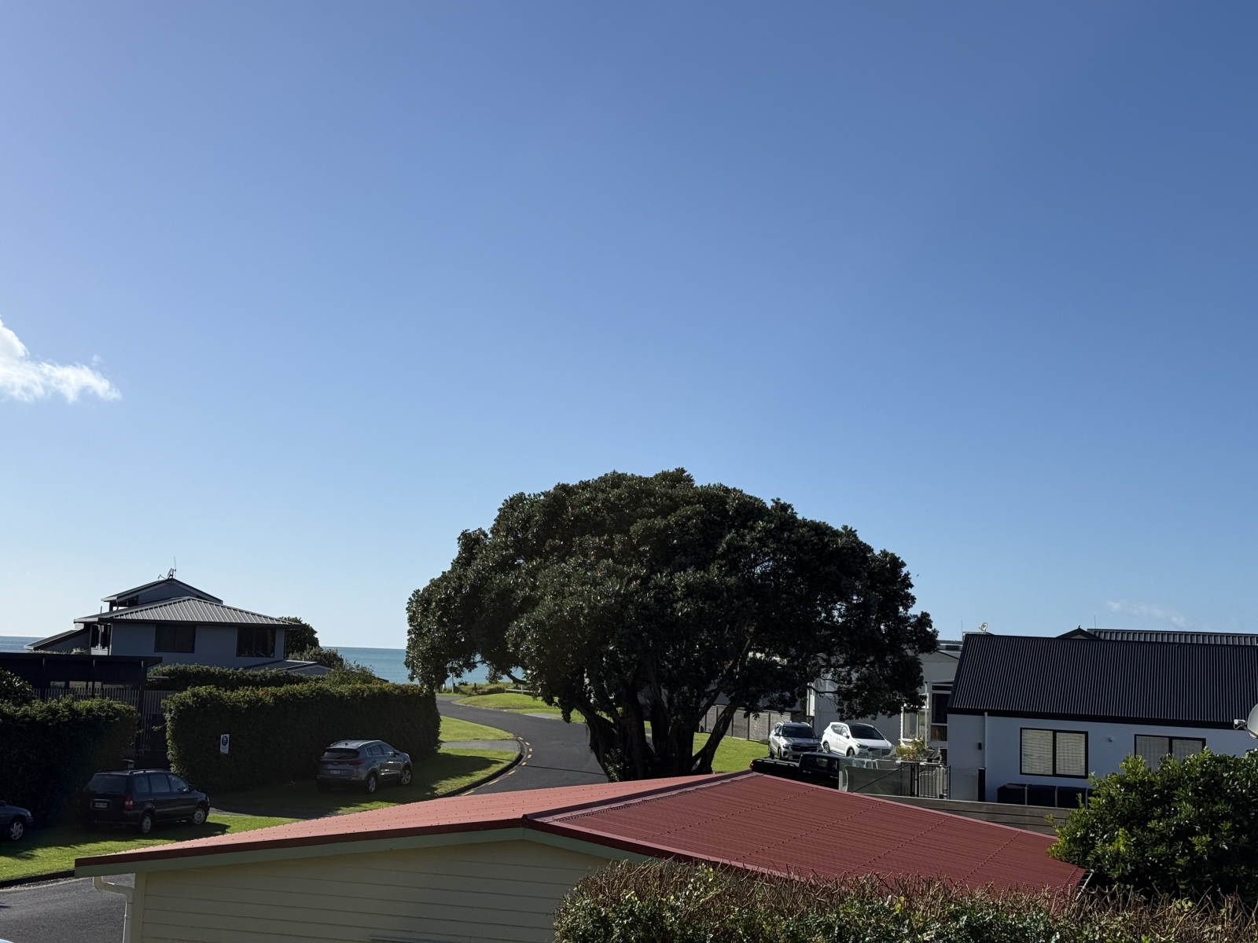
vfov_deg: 30.3
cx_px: 629
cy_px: 472
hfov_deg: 39.7
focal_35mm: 48
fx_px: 1744
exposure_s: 1/9901
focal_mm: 6.76
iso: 64
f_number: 1.78
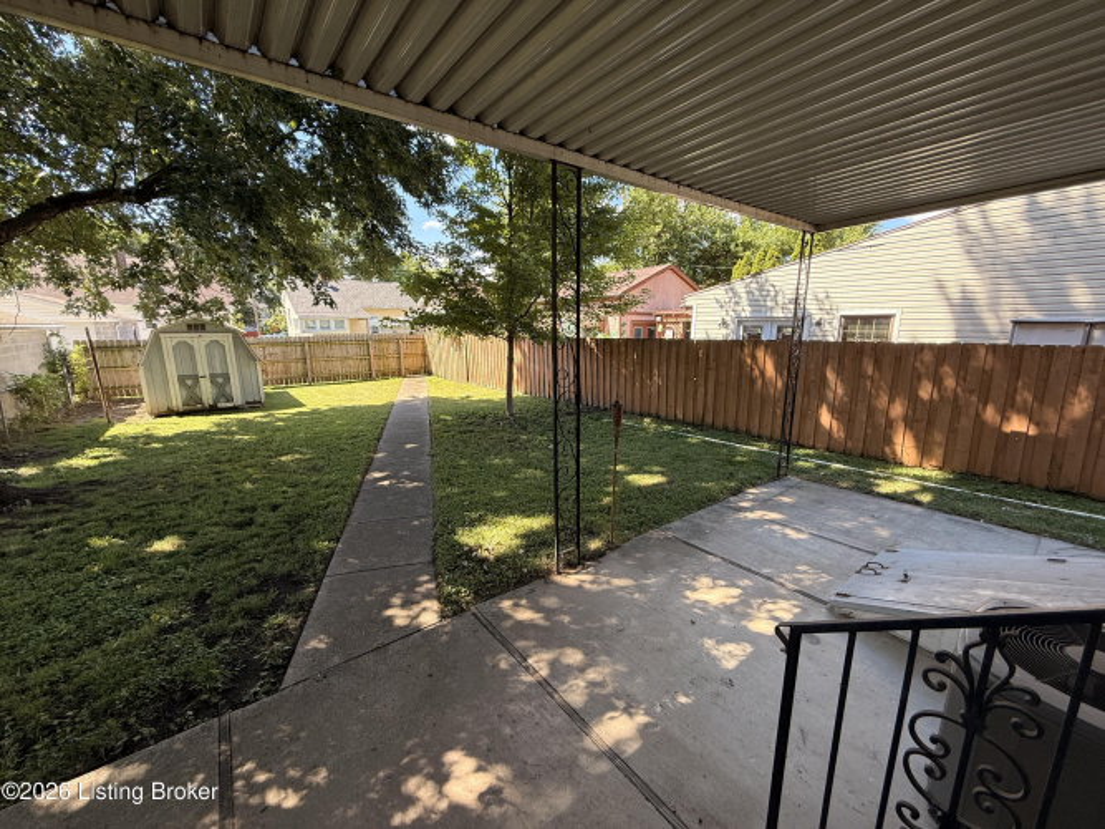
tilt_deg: -11.0
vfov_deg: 85.7
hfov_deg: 102.1
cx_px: 552
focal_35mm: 14
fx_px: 447
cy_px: 414
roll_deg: -0.3
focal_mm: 2.22
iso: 64
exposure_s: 1/209
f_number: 2.2
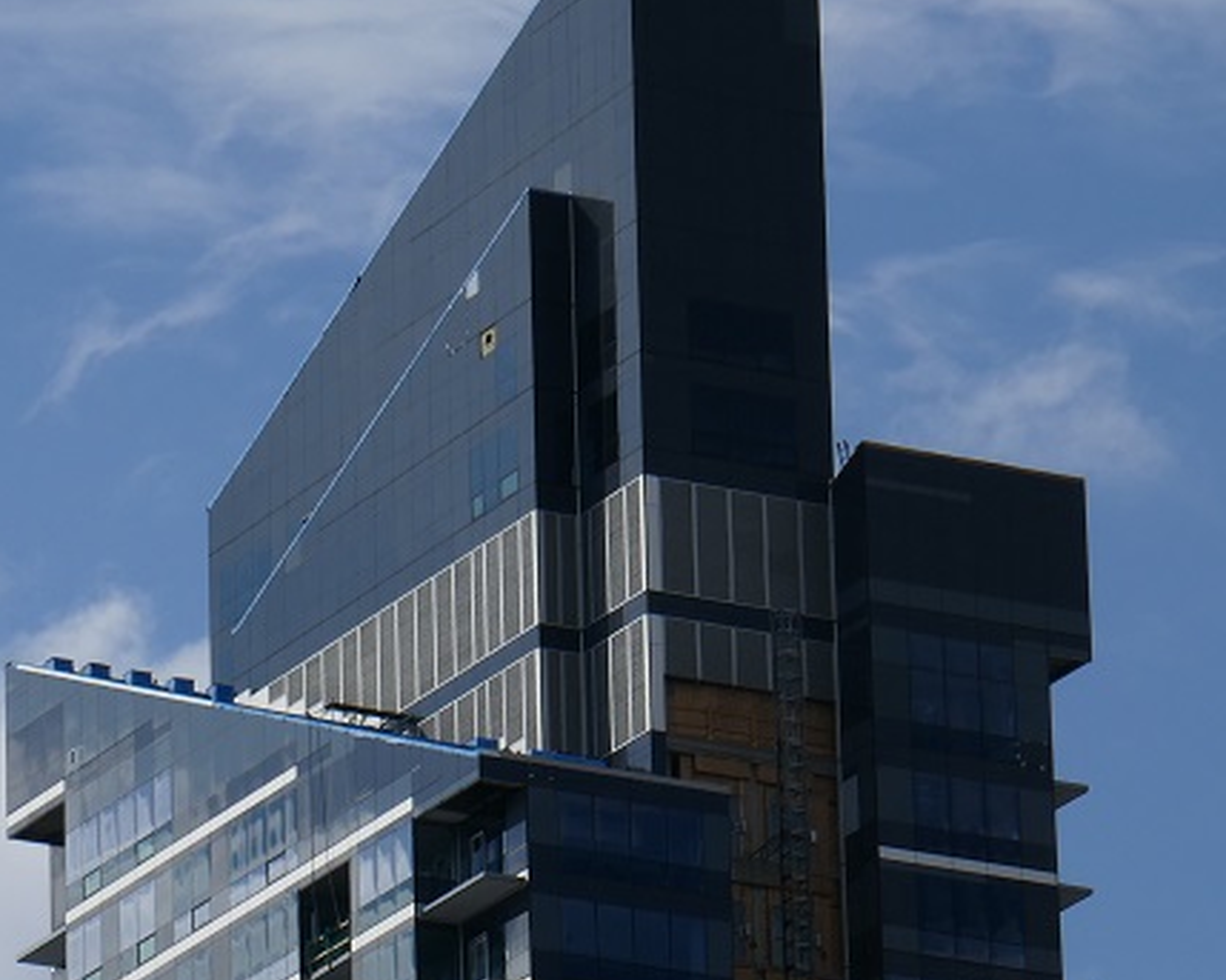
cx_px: 116
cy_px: 786
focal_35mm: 316
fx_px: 11463
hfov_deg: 6.1
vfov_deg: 4.9
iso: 125
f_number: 7.1
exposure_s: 1/800
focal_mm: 48
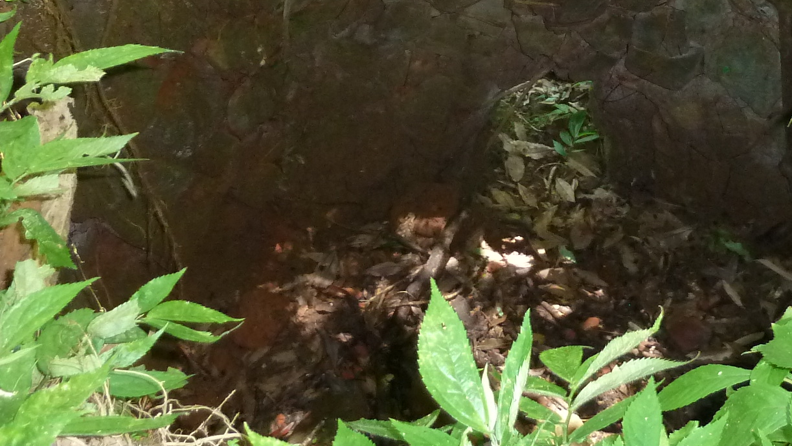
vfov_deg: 19.8
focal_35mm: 57
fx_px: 1197
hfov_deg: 36.2
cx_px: 528
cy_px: -86
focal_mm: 4.1
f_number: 3.3
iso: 250
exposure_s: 1/30
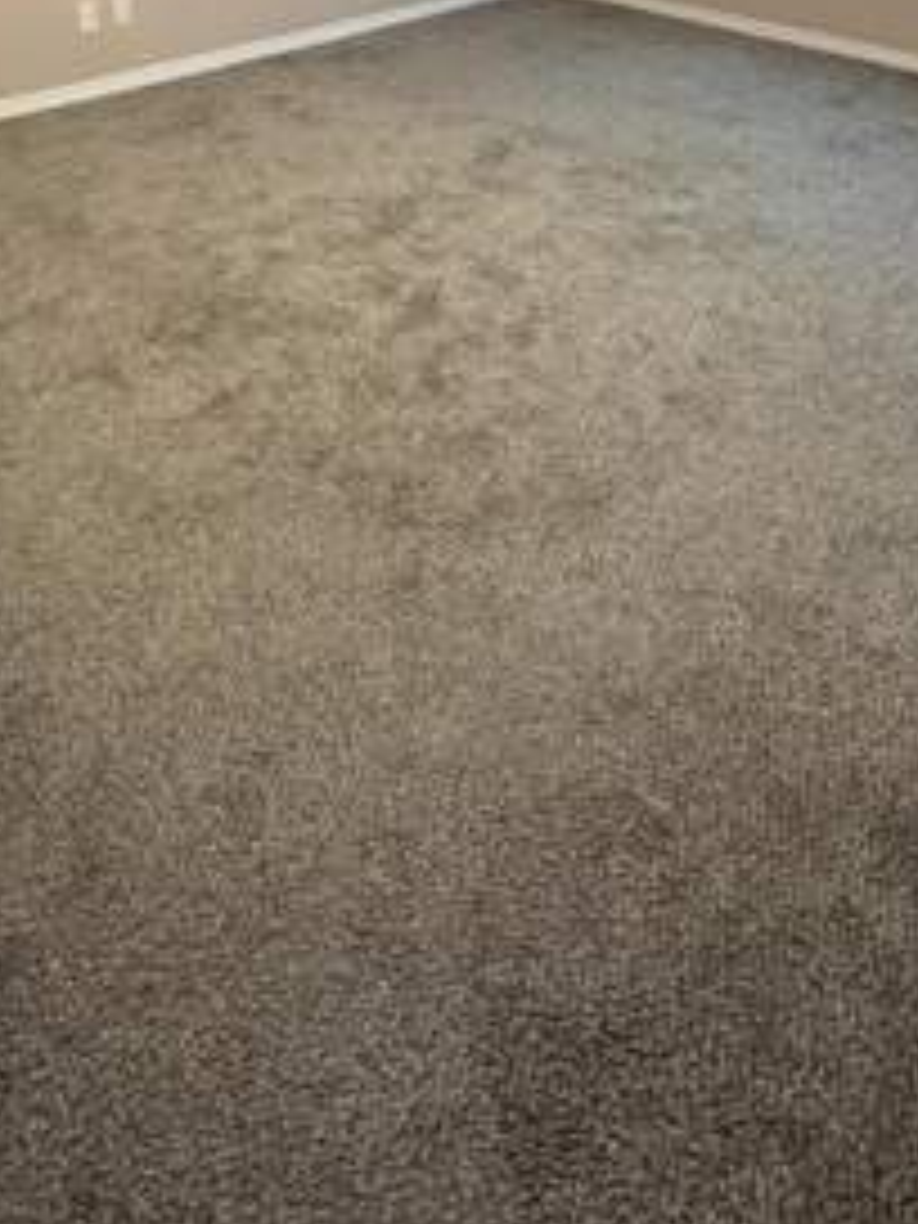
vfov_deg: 50.1
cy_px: 158
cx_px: 396
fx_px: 1167
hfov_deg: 42.8
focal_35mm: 33
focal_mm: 2.22
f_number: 2.2
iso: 500
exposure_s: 1/60
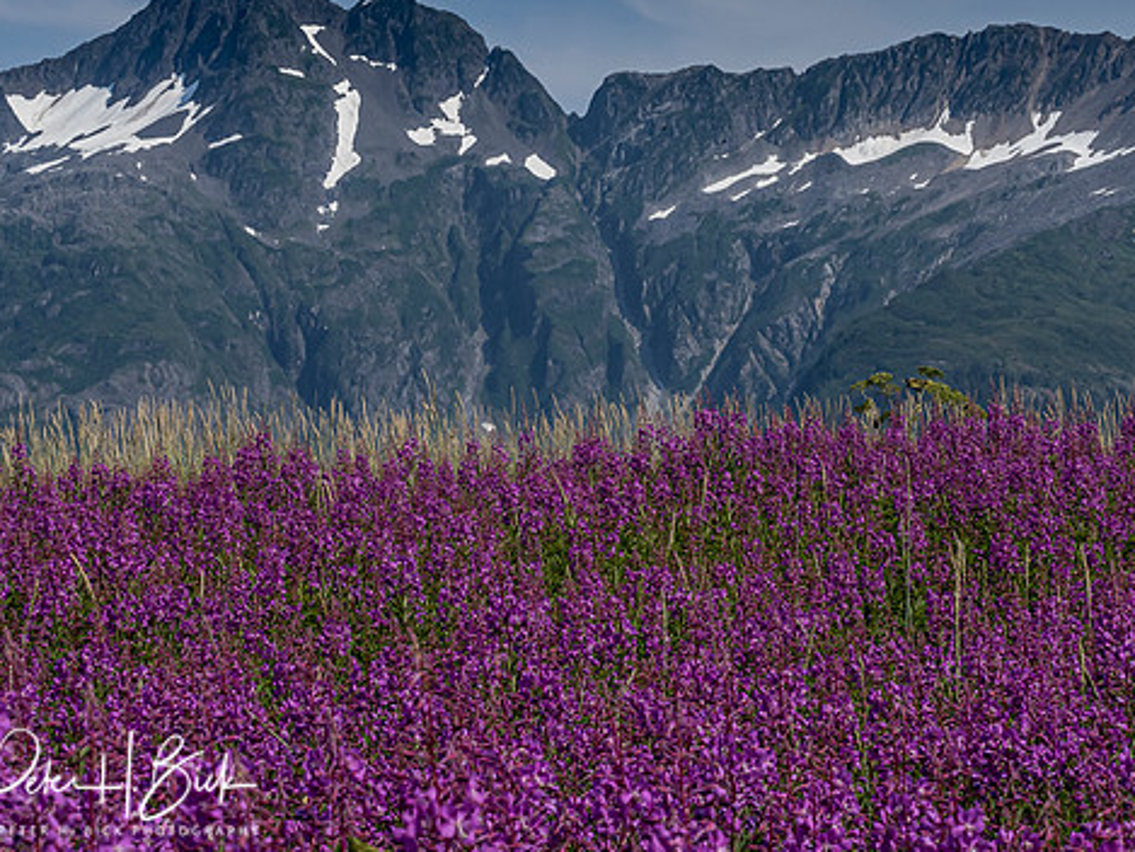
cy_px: 388
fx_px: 3247
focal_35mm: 99
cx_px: 615
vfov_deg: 14.9
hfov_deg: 19.8
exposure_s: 1/2000
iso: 400
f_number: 8
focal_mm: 40
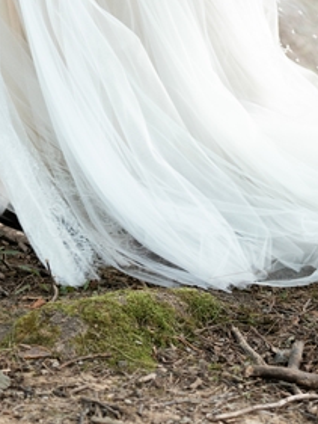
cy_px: -335
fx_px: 2228
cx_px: 154
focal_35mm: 182
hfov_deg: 8.2
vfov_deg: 10.3
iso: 800
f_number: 2.8
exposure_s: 1/320
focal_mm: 63
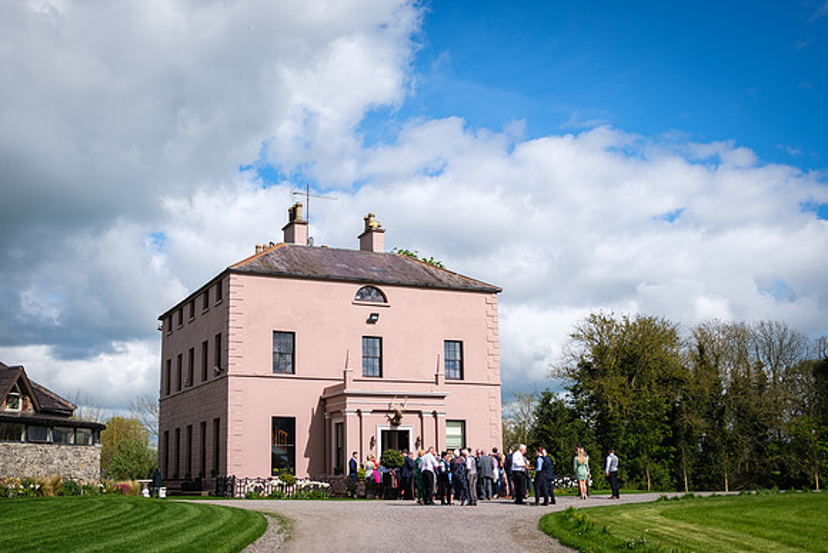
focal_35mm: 43
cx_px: 399
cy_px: 293
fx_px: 980
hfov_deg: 45.8
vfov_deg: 31.5
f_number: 2.8
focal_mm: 26.6
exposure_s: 1/2000
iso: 160
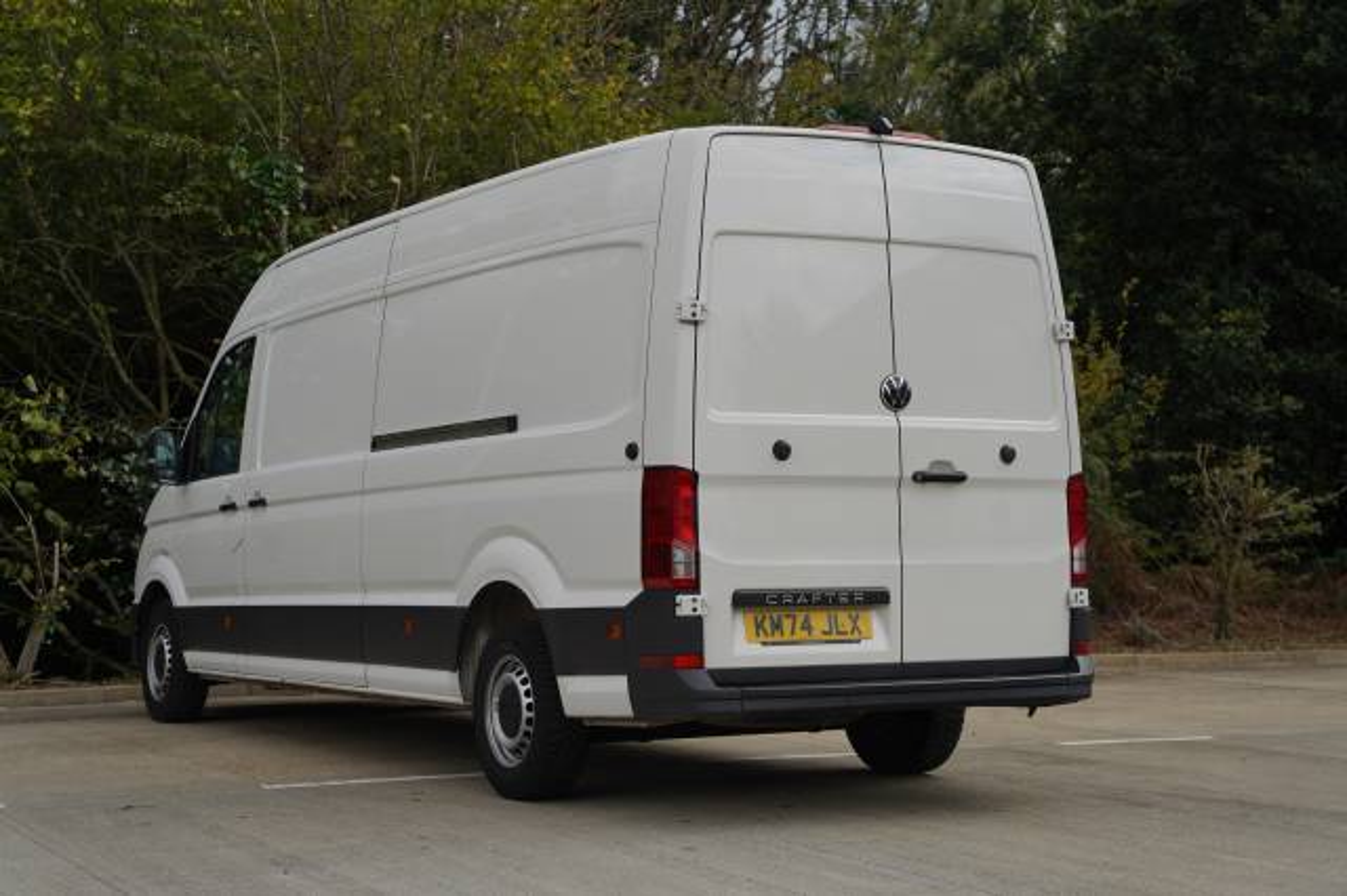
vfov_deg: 23.4
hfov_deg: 34.6
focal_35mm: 58
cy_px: 448
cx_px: 674
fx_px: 2165
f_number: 5
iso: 100
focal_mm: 57.9
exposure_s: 1/250
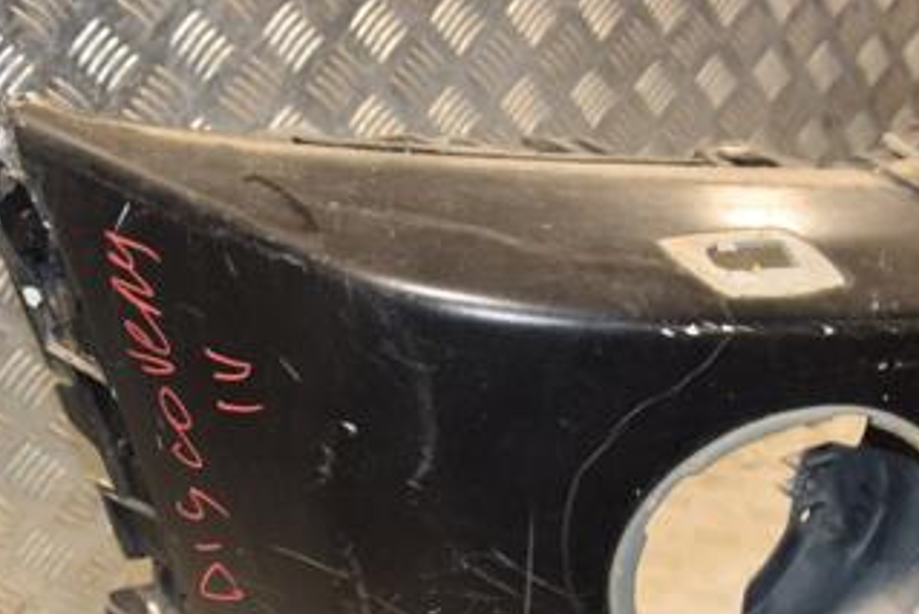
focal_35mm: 62
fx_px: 1583
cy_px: 502
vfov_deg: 21.6
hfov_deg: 32.2
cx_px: 568
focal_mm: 22
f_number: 5.6
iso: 800
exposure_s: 1/200
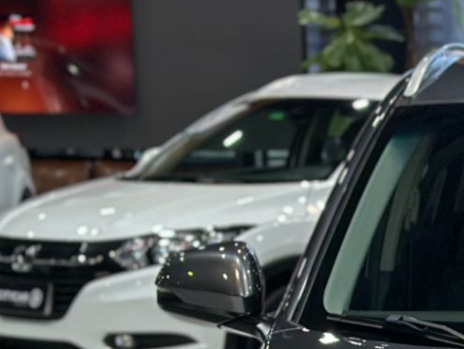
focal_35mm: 186
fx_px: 2495
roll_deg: -0.1
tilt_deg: -10.4
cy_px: 554
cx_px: 682
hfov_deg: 10.3
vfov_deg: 7.8
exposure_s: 1/86
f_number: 1.78
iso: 125
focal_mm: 6.86
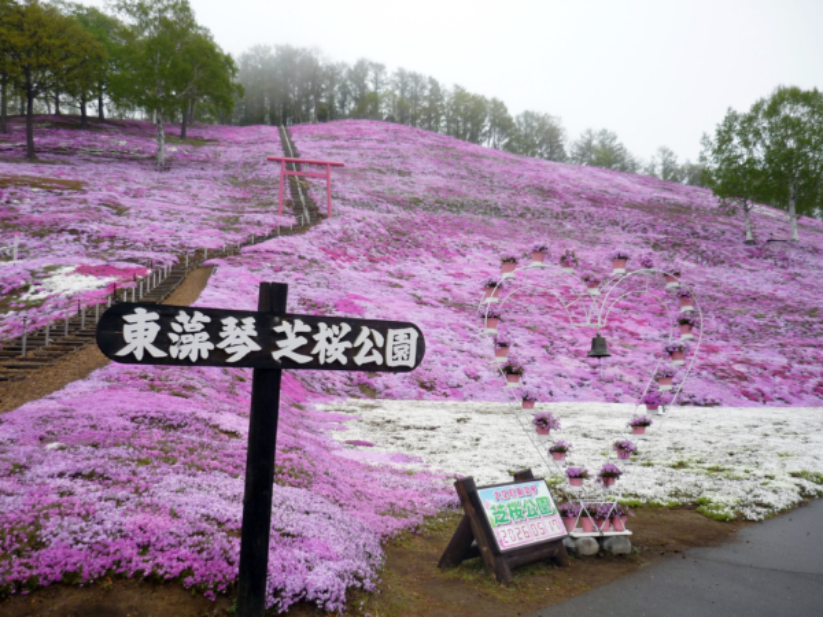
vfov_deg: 42.9
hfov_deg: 55.4
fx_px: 785
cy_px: 308
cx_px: 412
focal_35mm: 33
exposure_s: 1/160
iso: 100
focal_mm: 5.5
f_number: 2.8
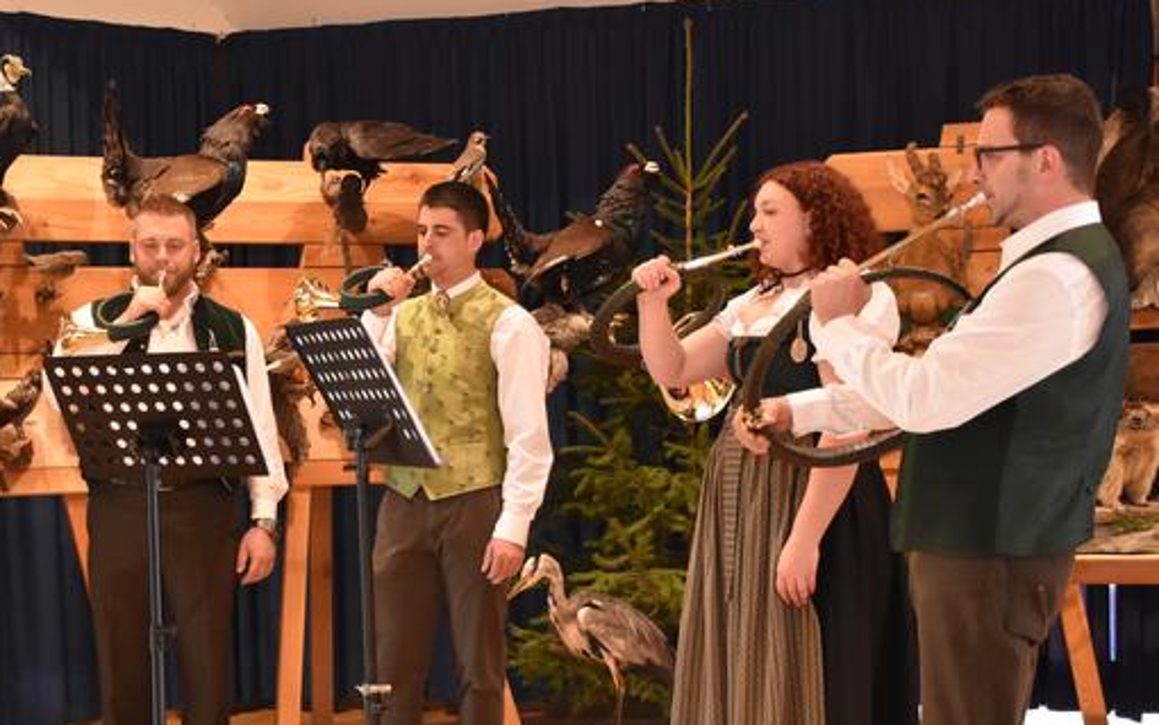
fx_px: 2275
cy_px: 473
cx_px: 395
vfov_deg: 18.1
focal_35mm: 72
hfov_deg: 28.4
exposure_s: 1/60
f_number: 4
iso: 2200
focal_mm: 30
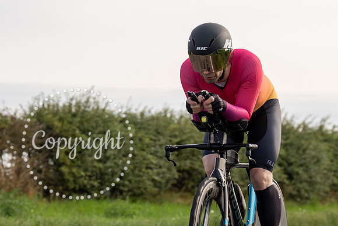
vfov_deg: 7.3
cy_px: 140
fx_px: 1777
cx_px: 138
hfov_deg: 10.9
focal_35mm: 189
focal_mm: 70
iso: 160
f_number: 4
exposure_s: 1/1000
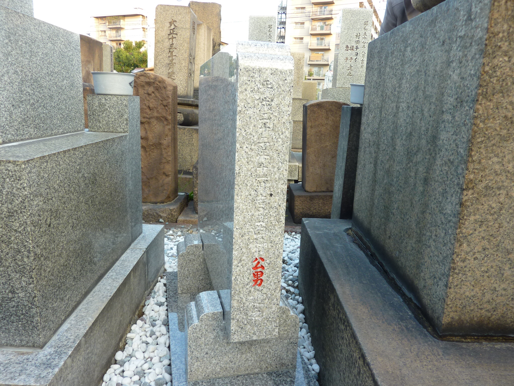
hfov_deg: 69.4
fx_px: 371
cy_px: 193
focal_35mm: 25
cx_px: 257
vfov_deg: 54.9
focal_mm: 4.1
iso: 80
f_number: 3.3
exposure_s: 1/30
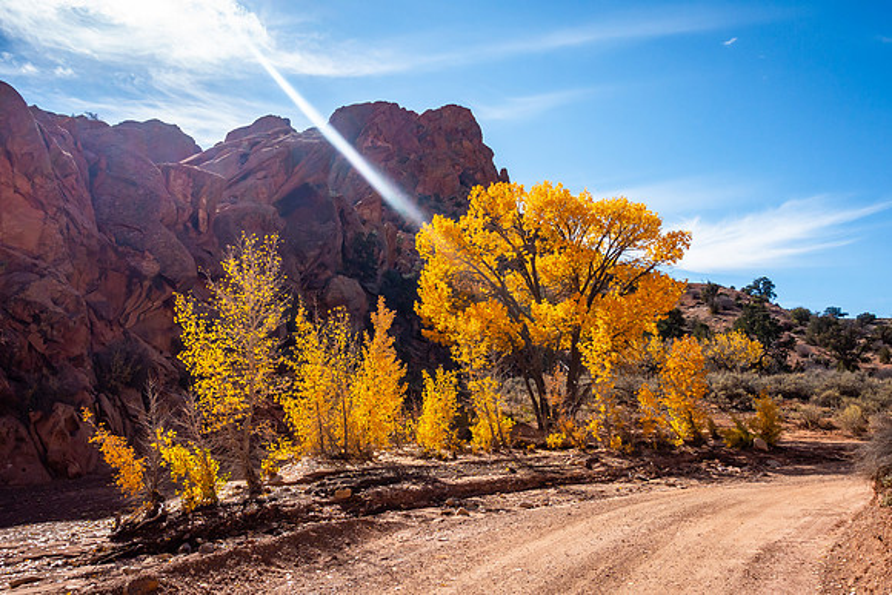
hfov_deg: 71.5
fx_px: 620
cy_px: 298
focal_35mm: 25
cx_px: 446
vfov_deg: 51.3
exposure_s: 1/250
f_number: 5
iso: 250
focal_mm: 9.33
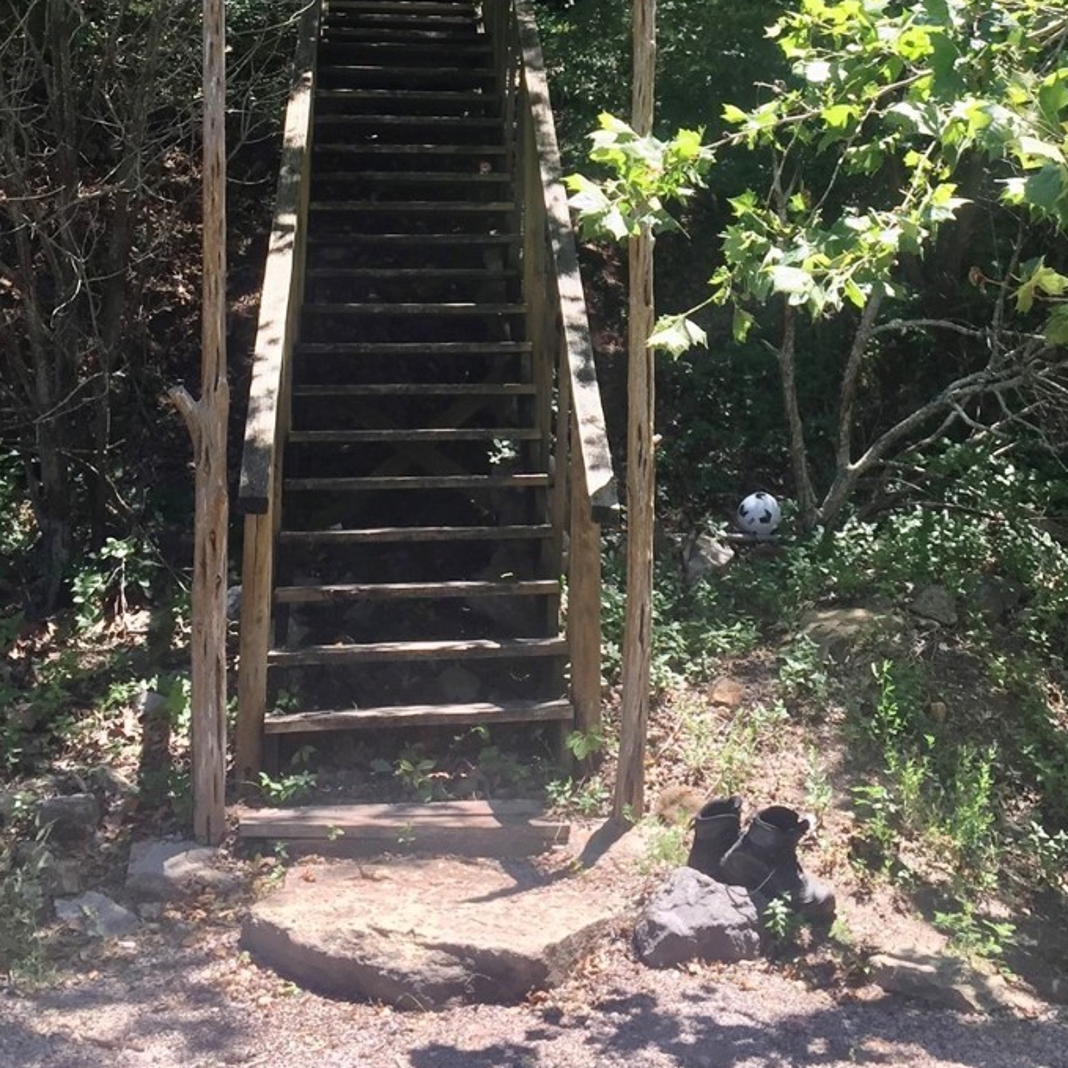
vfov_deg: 28.3
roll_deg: -1.3
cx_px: 634
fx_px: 2025
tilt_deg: +14.5
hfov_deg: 29.5
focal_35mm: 58
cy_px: 79
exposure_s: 1/460
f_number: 2.2
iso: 32
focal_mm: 4.15
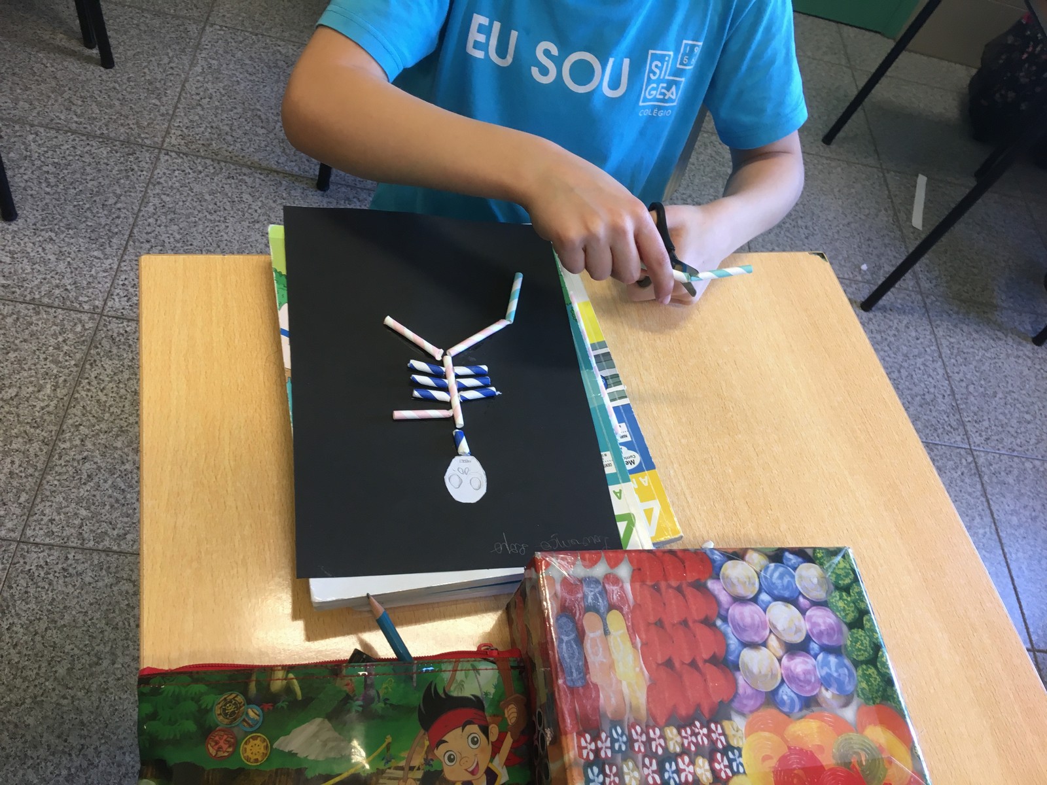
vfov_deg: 48.2
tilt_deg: -52.5
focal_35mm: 29
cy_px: 392
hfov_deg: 61.7
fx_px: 877
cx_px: 524
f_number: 2.2
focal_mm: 4.15
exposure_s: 1/33
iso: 64
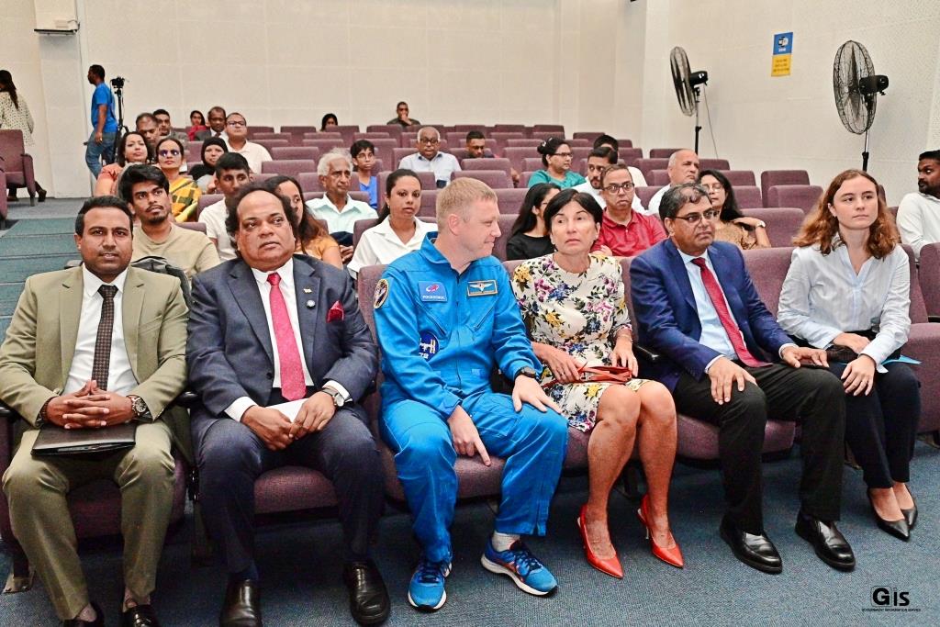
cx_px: 470
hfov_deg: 61.9
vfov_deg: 43.6
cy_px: 314
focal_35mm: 30
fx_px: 783
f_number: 5.6
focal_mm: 20
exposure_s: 1/200
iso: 3200
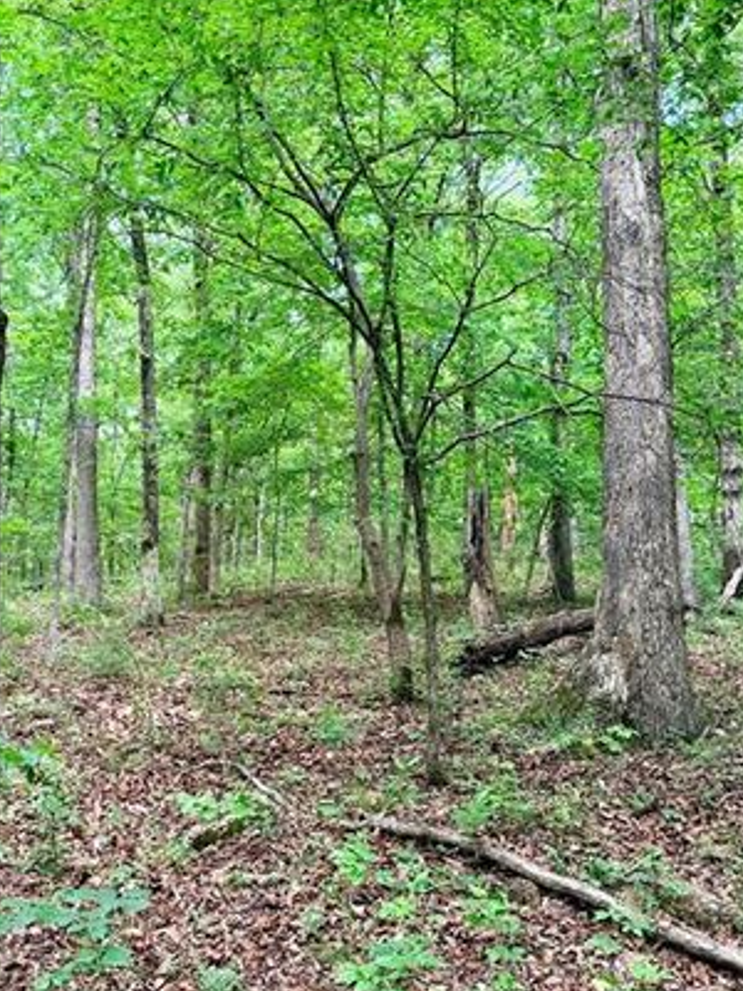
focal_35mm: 40
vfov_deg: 46.7
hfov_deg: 35.7
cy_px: 551
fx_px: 1145
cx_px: 263
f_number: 1.78
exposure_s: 1/176
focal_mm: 6.76
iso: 80
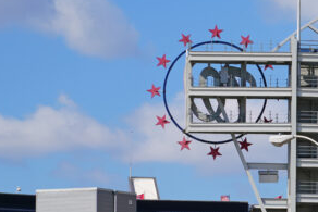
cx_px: 545
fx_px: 3252
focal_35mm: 368
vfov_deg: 3.7
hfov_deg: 5.5
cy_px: 217
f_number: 10
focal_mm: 105
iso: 100
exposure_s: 1/320
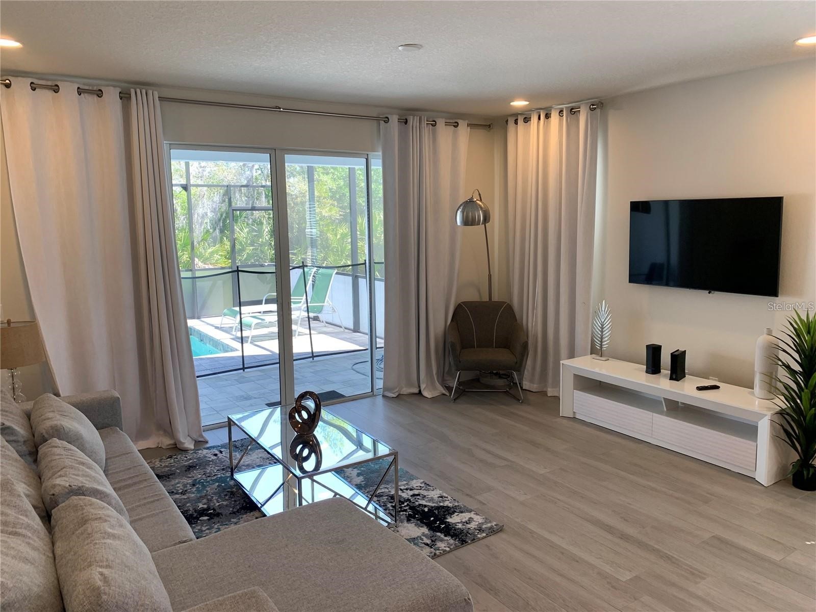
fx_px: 613
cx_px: 408
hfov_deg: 67.3
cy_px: 306
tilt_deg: -8.2
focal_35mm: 26
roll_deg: +1.7
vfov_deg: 53.1
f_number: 1.8
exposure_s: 1/120
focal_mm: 4.25
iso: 64
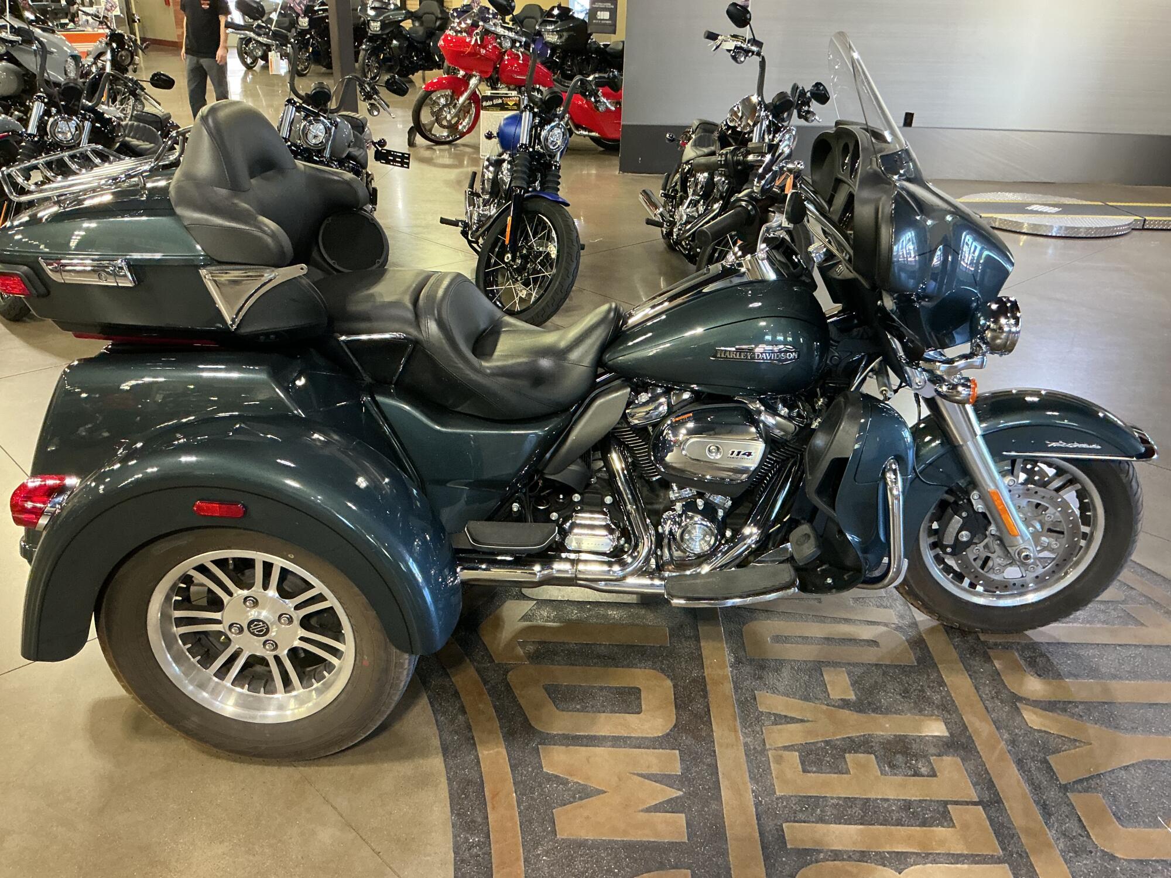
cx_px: 586
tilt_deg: -23.6
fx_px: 981
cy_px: 439
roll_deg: -1.9
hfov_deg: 61.7
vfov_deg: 48.2
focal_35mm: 29
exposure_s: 1/60
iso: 250
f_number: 1.8
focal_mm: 3
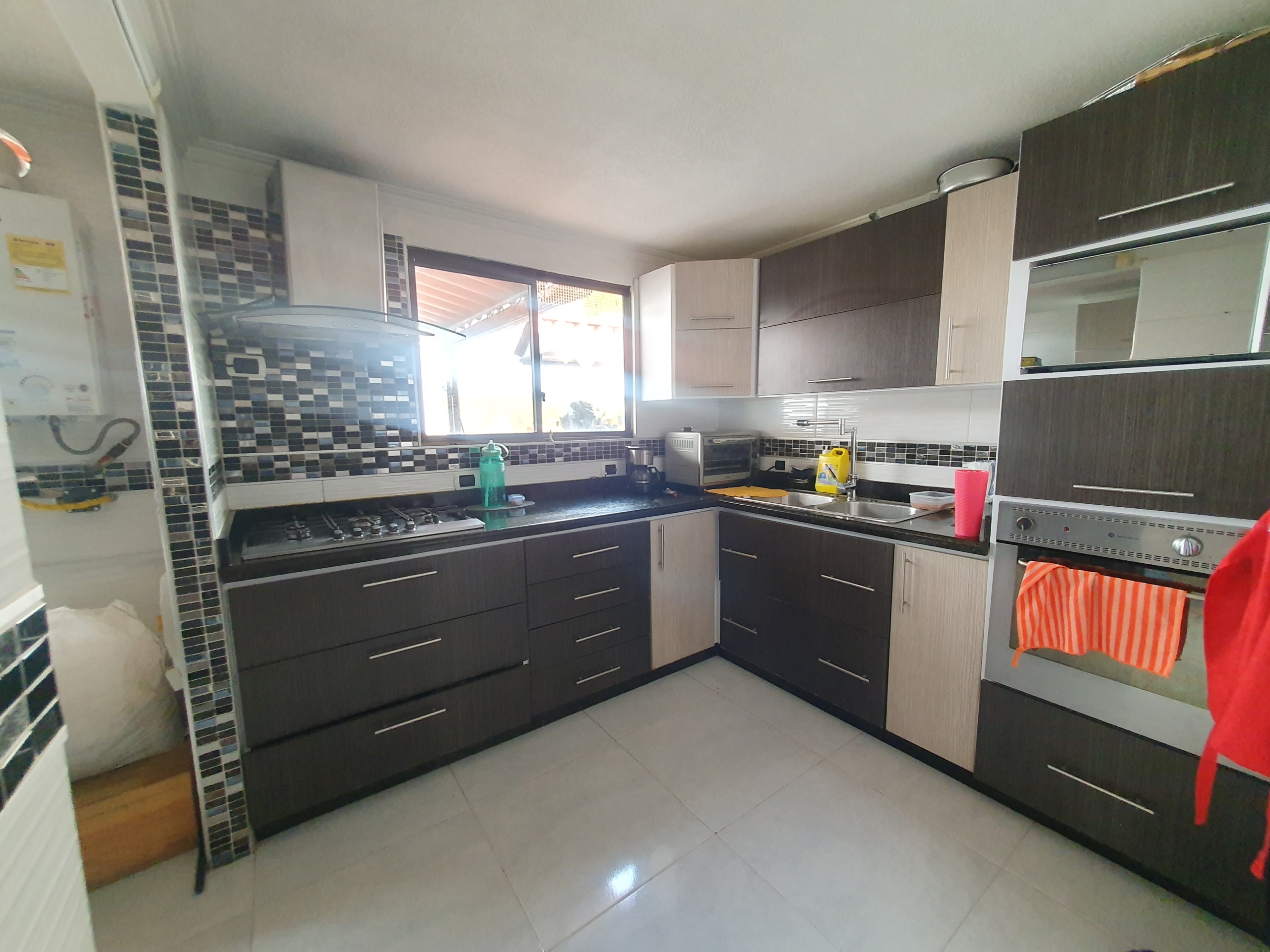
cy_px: 476
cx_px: 635
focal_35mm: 13
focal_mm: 1.8
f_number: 2.2
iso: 400
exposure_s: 1/60
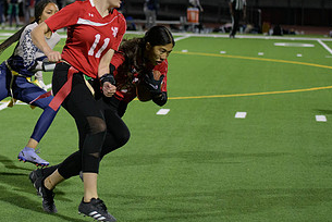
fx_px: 1403
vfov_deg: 9.0
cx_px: 25
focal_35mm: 152
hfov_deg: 13.4
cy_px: 68
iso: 2500
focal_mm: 80
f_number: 2.8
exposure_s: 1/640
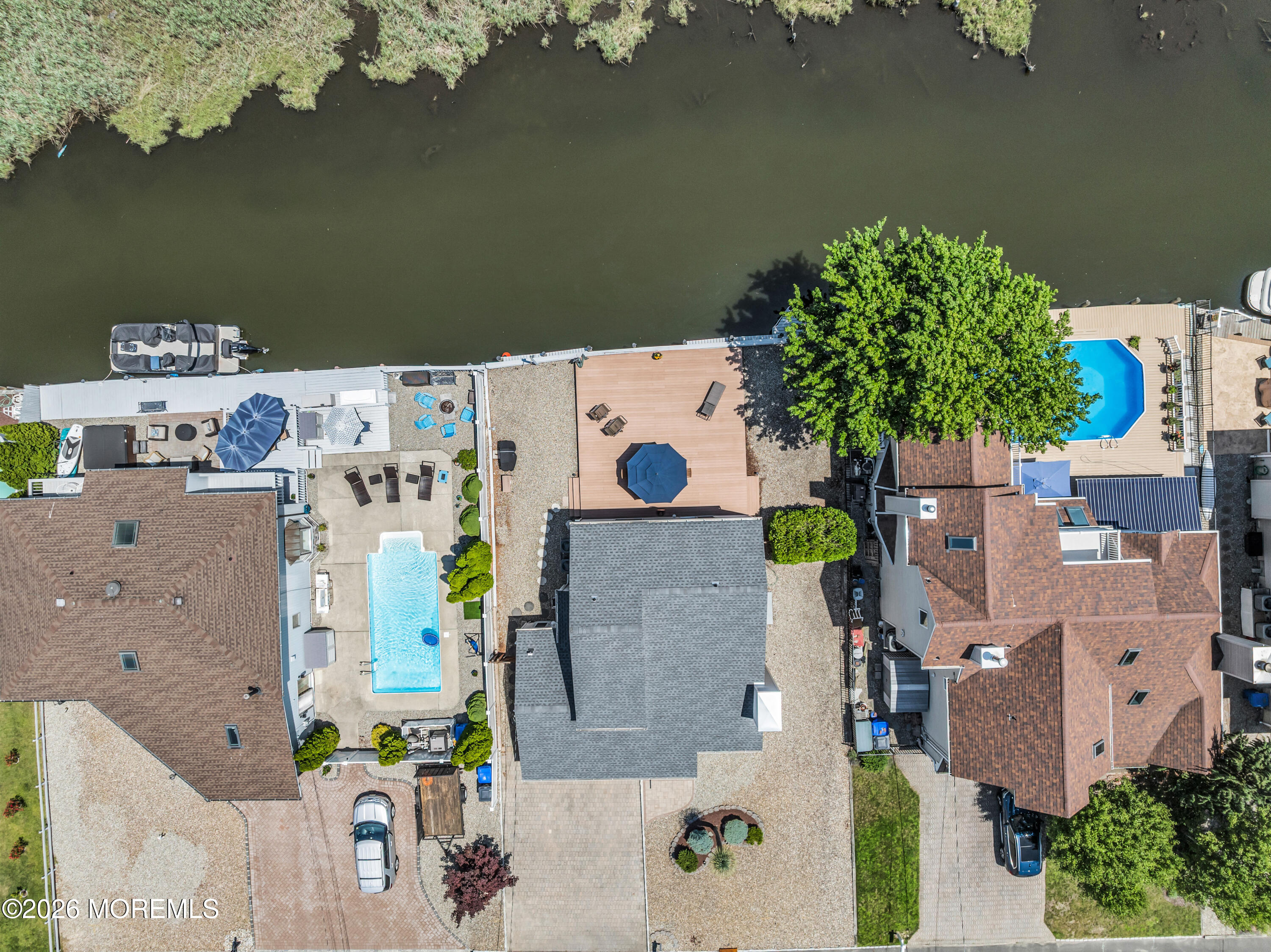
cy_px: 476
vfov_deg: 56.8
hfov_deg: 71.6
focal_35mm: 24
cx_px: 636
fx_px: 881
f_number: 2.8
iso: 160
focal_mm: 12.29
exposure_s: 1/2500
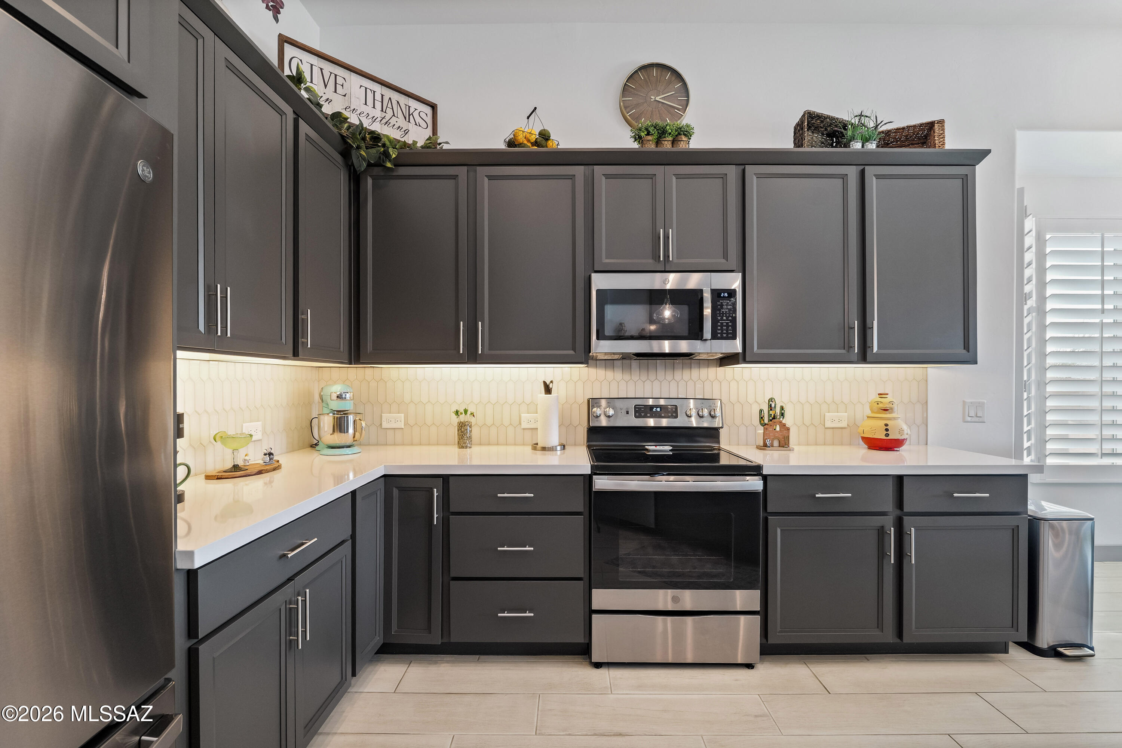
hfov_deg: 104.3
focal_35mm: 14
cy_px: 374
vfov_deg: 81.2
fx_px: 436
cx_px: 561
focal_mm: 14
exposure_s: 1/10
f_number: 8
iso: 800
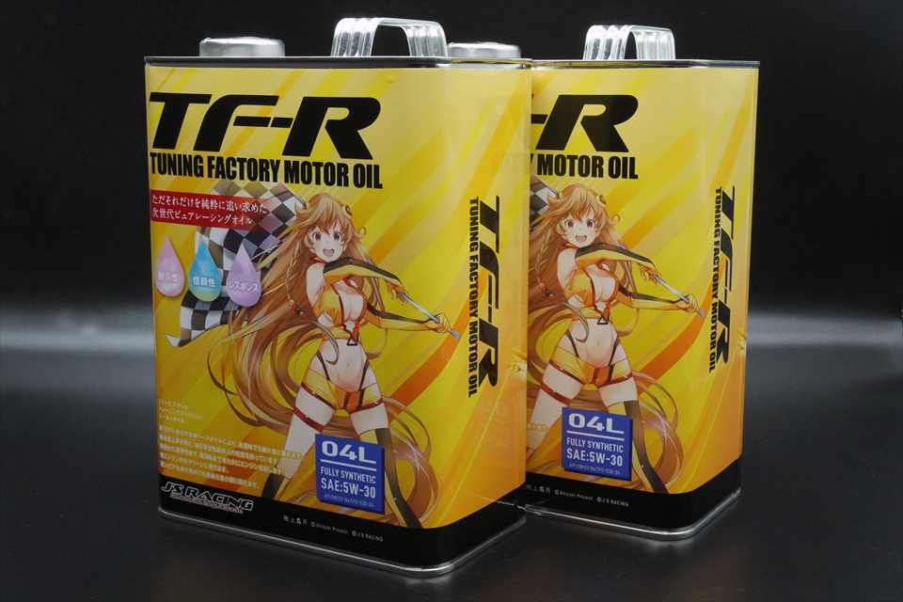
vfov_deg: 27.3
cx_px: 452
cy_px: 301
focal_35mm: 50
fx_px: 1242
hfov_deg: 40.0
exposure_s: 1/50
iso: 4000
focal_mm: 33
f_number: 16
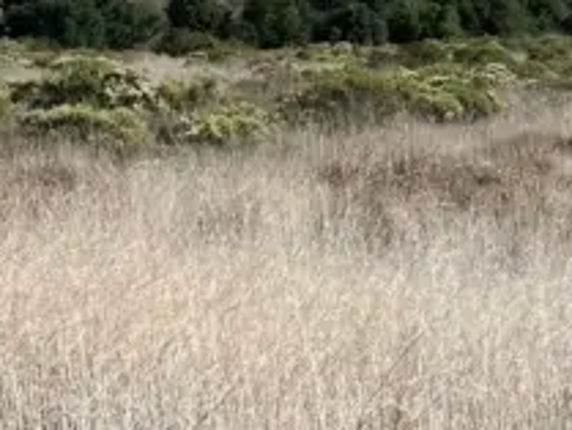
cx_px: 857
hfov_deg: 12.6
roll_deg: +0.7
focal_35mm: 149
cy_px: -25
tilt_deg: -3.8
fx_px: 2464
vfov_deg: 9.9
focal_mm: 4.2
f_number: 1.6
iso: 32
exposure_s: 1/4000
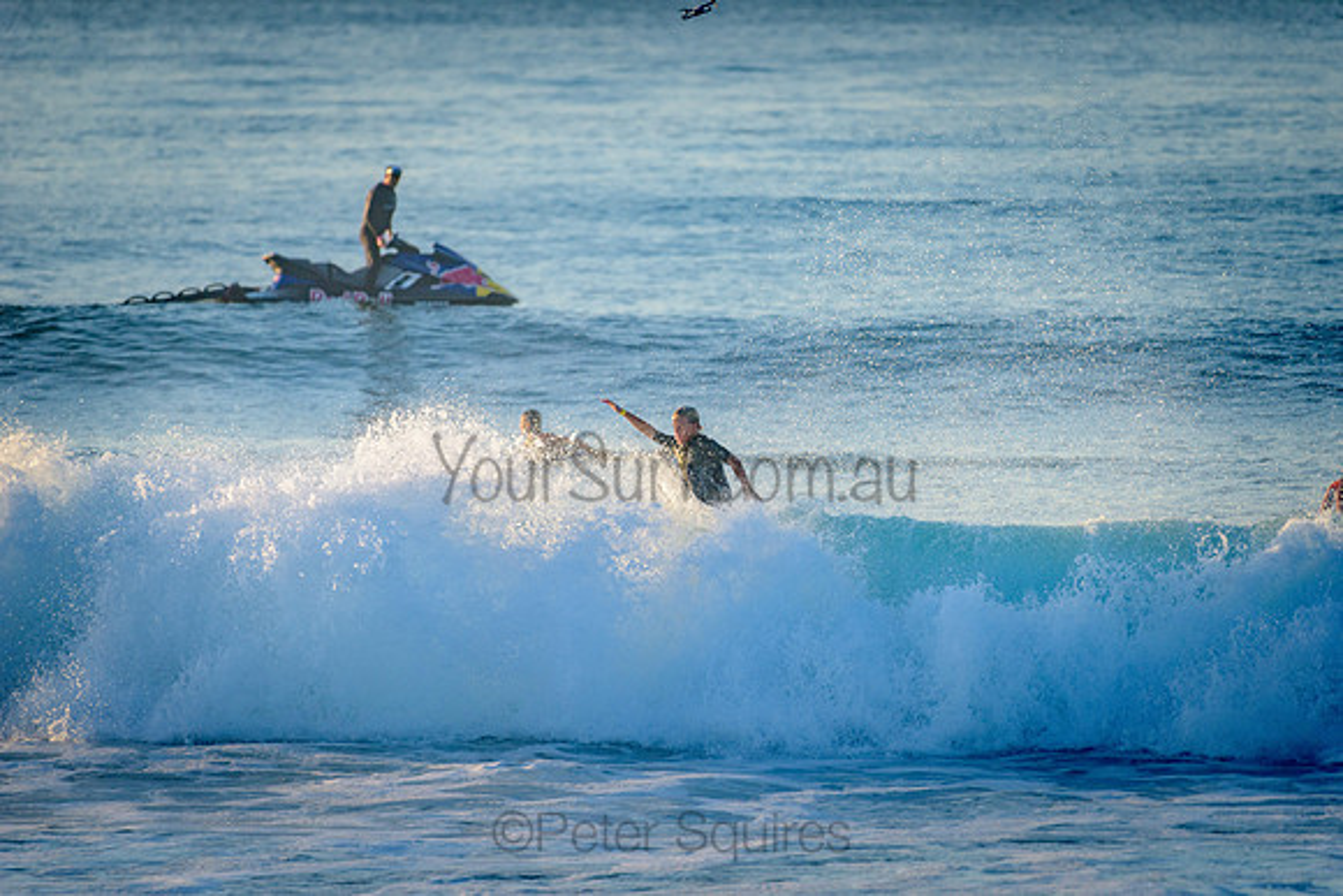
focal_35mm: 500
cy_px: 448
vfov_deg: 2.8
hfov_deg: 4.1
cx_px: 672
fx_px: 18656
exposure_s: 1/2000
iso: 500
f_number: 5.6
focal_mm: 500
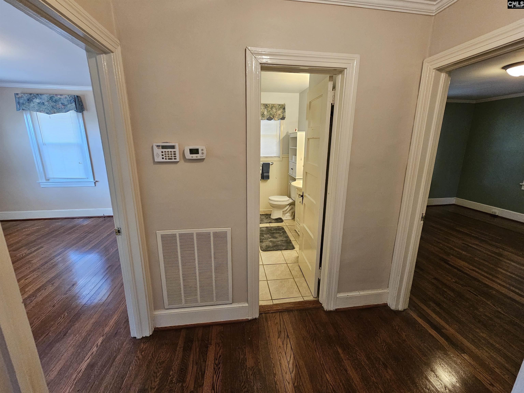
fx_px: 197
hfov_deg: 106.2
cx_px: 262
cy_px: 196
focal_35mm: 13
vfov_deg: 89.9
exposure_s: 1/60
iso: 400
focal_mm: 2.2
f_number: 2.2
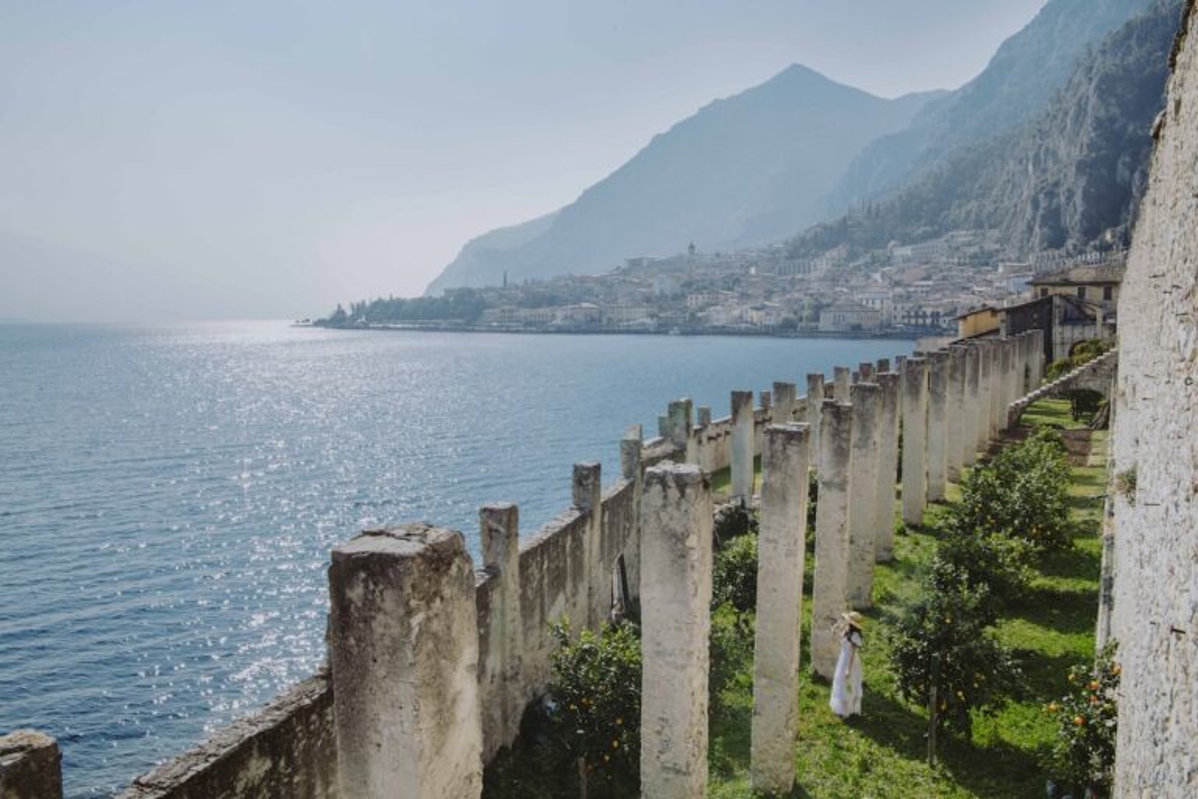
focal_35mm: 28
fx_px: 932
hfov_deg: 65.5
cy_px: 400
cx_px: 599
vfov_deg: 46.4
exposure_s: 1/80
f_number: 22
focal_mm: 28
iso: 100
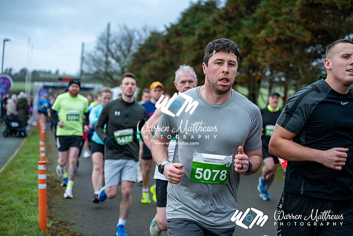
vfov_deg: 19.5
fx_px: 687
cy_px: 118
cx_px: 176
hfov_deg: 28.8
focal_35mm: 70
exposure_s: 1/1250
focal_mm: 70
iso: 320
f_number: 2.8
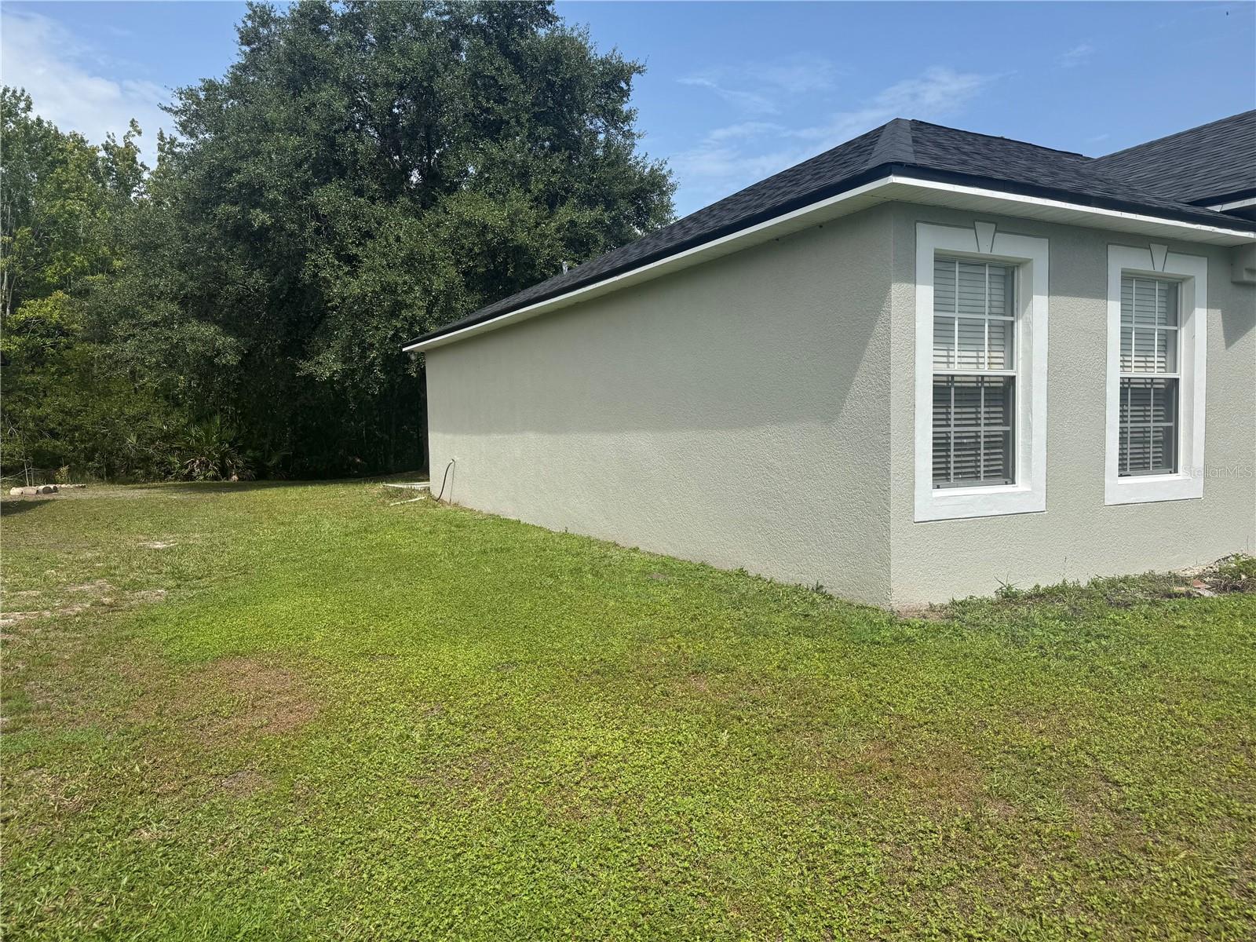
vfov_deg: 56.8
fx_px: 871
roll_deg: +1.1
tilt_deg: -3.4
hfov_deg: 71.6
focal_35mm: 24
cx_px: 628
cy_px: 471
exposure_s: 1/3597
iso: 80
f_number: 1.78
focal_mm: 6.76
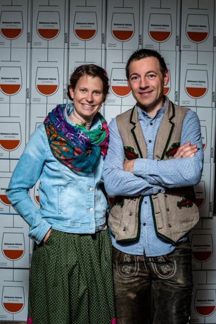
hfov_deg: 27.0
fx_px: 450
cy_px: 162
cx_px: 108
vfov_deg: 39.6
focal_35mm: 50
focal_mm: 50
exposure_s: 1/160
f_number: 4
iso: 160
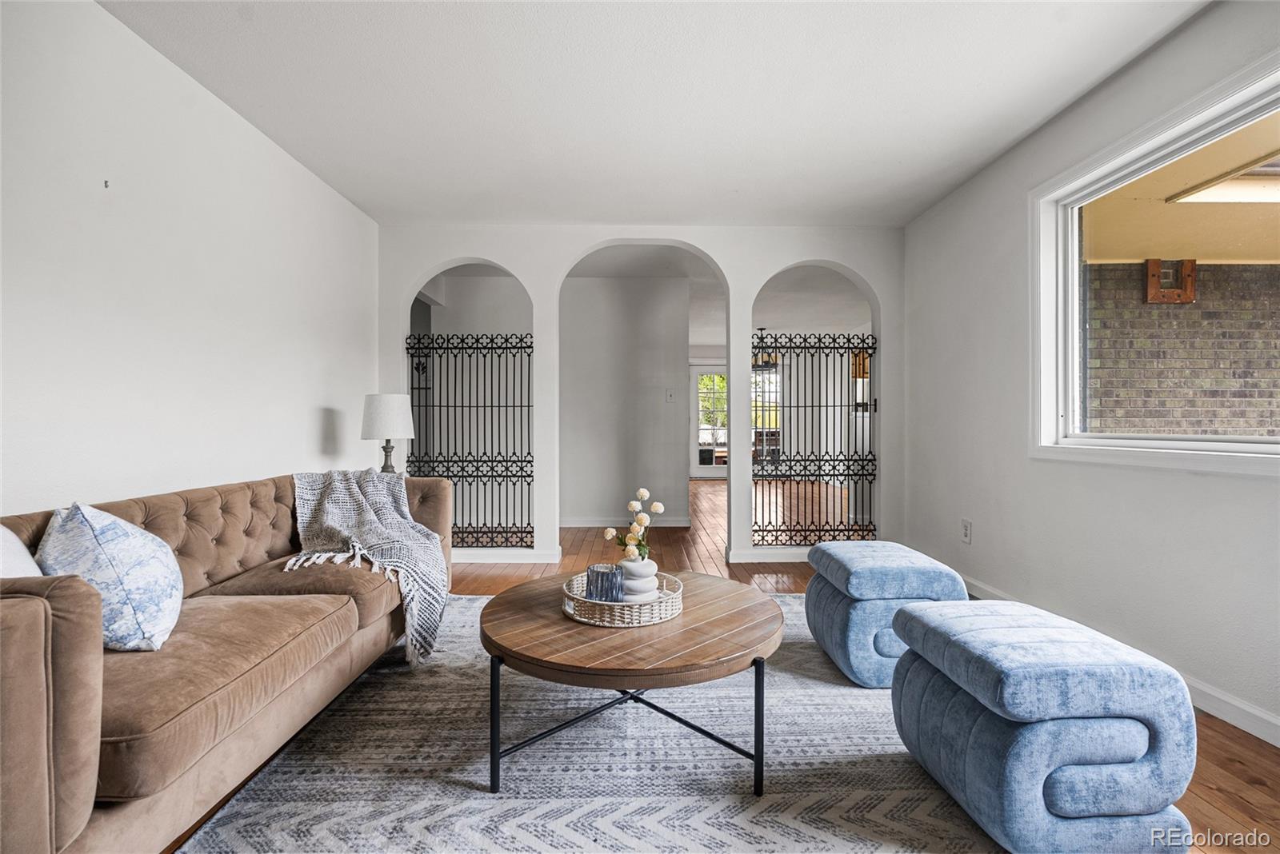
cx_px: 640
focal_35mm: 16
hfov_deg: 96.7
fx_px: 569
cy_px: 427
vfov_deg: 73.8
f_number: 8
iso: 200
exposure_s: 1.6
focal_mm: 16
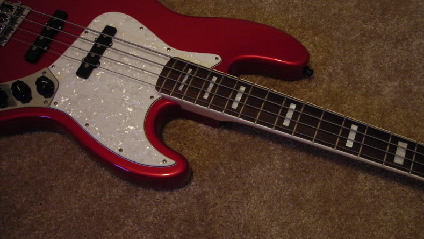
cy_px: 101
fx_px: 472
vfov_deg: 28.3
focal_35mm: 42
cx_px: 214
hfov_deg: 48.4
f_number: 3.2
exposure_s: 1/2.5
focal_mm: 6.3
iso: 200
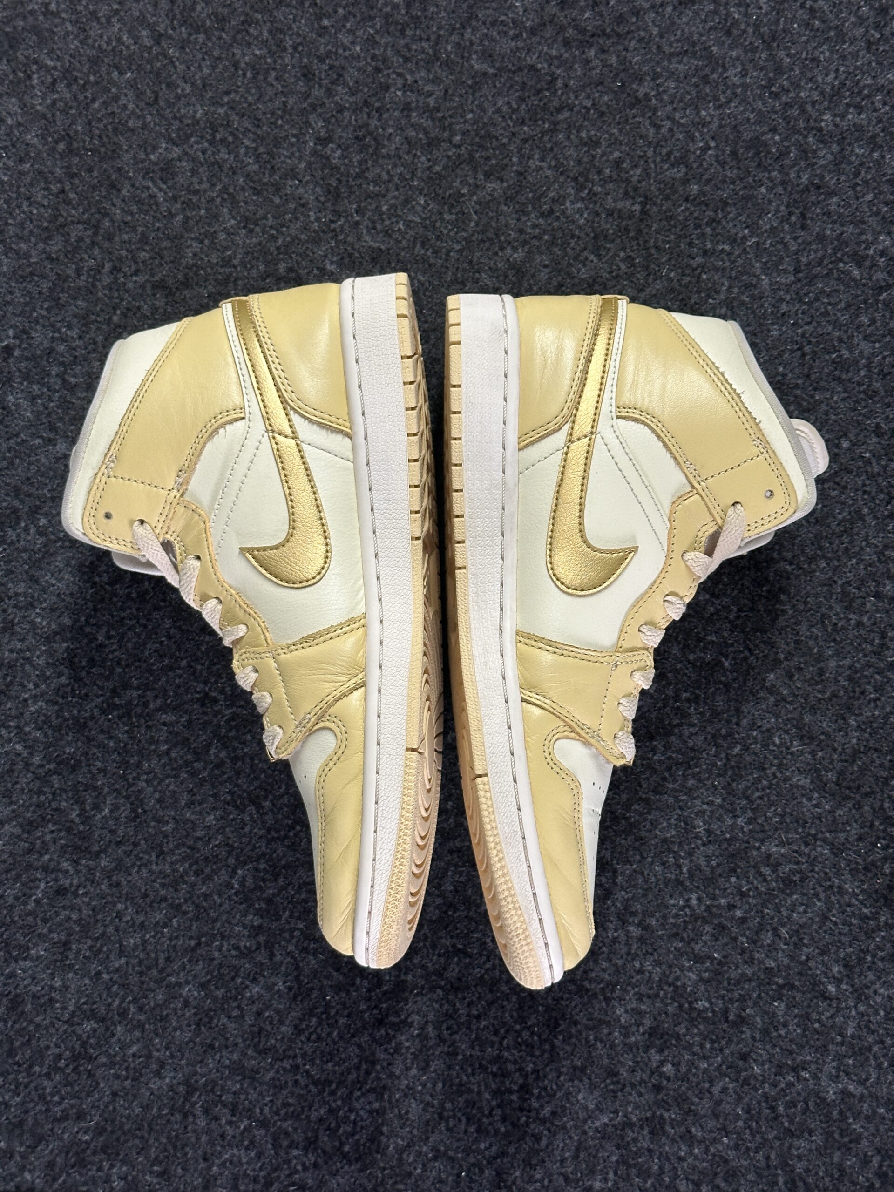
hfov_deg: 30.3
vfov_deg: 39.7
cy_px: 596
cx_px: 447
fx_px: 1653
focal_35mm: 48
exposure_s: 1/50
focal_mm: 6.86
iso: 125
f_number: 1.78
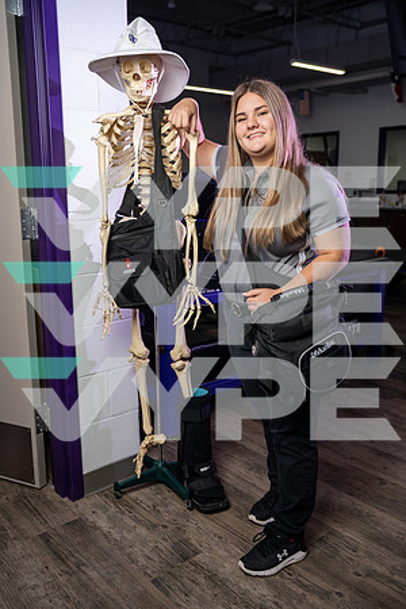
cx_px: 203
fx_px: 558
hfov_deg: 40.0
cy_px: 304
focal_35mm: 33
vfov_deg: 57.2
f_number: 4.5
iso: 250
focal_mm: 33
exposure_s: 1/250
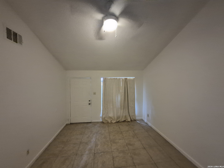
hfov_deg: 106.2
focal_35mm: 13
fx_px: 84
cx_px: 112
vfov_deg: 89.9
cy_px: 84
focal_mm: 1.74
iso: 1000
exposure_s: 1/60
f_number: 2.2
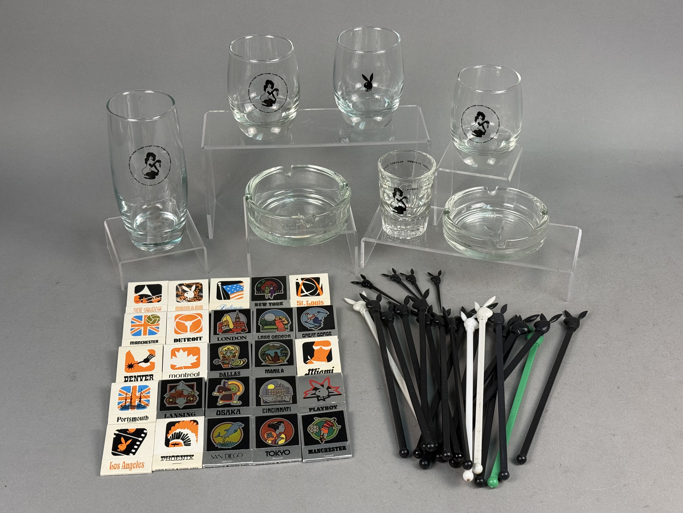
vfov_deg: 30.3
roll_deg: +1.1
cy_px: 256
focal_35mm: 48
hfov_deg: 39.7
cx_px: 342
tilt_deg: -34.4
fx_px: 947
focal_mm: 6.76
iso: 80
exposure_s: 1/120
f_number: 1.78
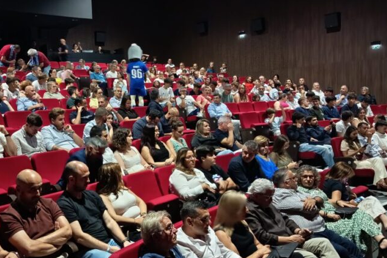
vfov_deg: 33.4
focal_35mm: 40
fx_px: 430
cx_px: 144
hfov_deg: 48.0
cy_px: 142
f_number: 1.7
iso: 2509
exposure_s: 1/16.7
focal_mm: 5.24
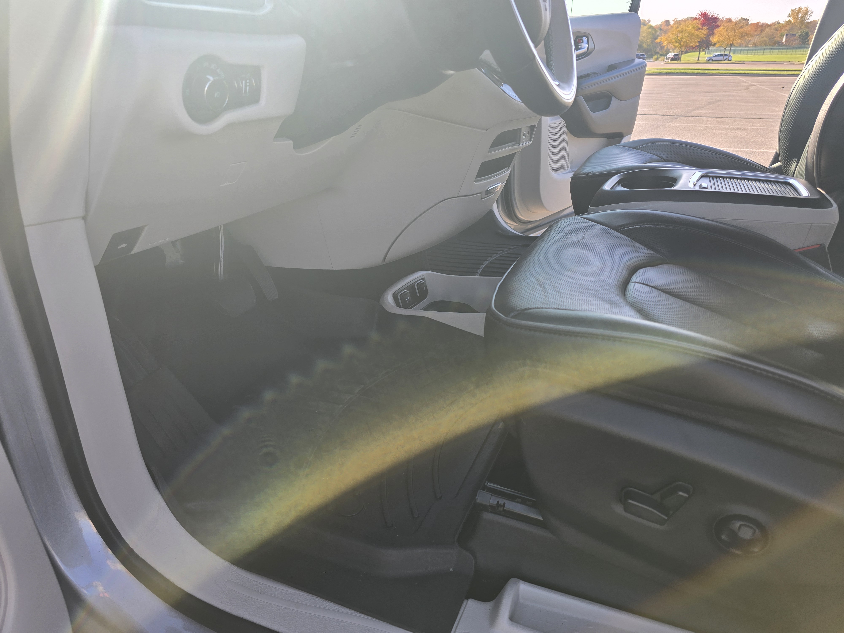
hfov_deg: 73.9
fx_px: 561
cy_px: 316
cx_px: 422
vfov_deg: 58.9
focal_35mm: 23
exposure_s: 1/180
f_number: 1.7
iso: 16
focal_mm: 6.3
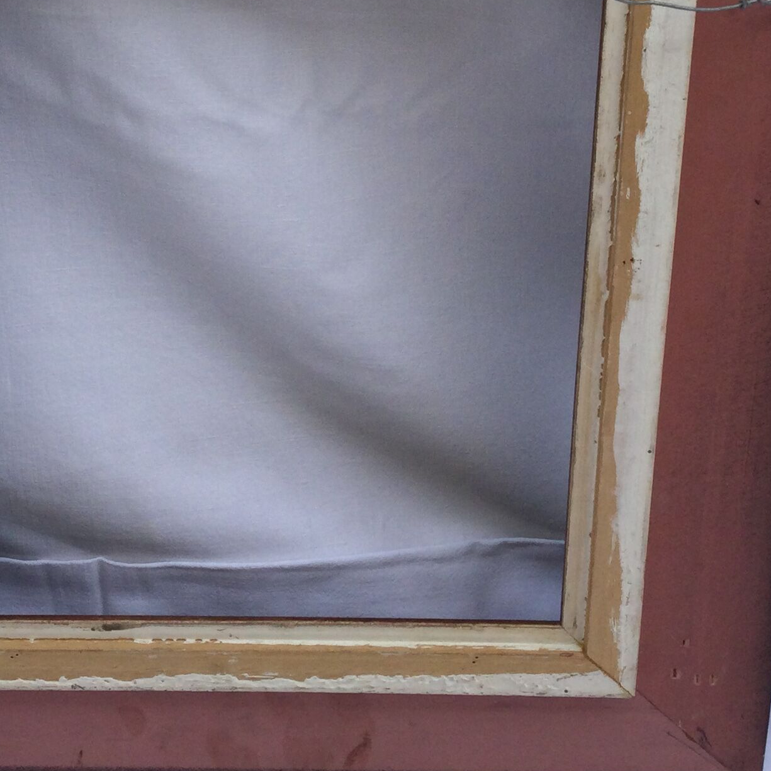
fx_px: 1840
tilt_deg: -39.7
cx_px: 277
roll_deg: +0.7
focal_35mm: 73
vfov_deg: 23.2
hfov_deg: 23.6
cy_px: 121
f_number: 2.4
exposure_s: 1/566
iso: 25
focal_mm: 3.3
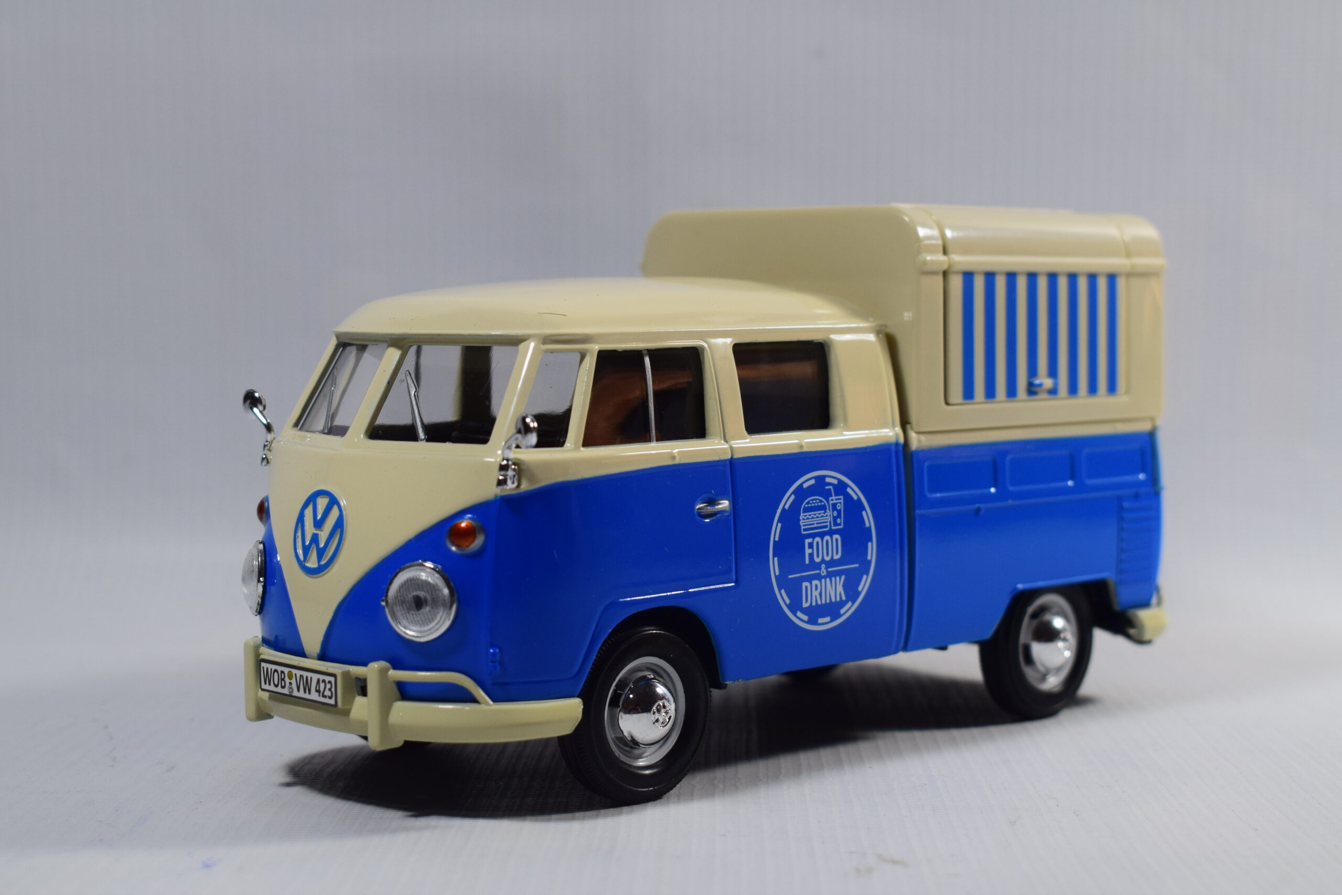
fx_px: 2237
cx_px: 671
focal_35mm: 60
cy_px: 448
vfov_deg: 22.6
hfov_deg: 33.4
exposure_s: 1/80
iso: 400
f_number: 8
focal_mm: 40
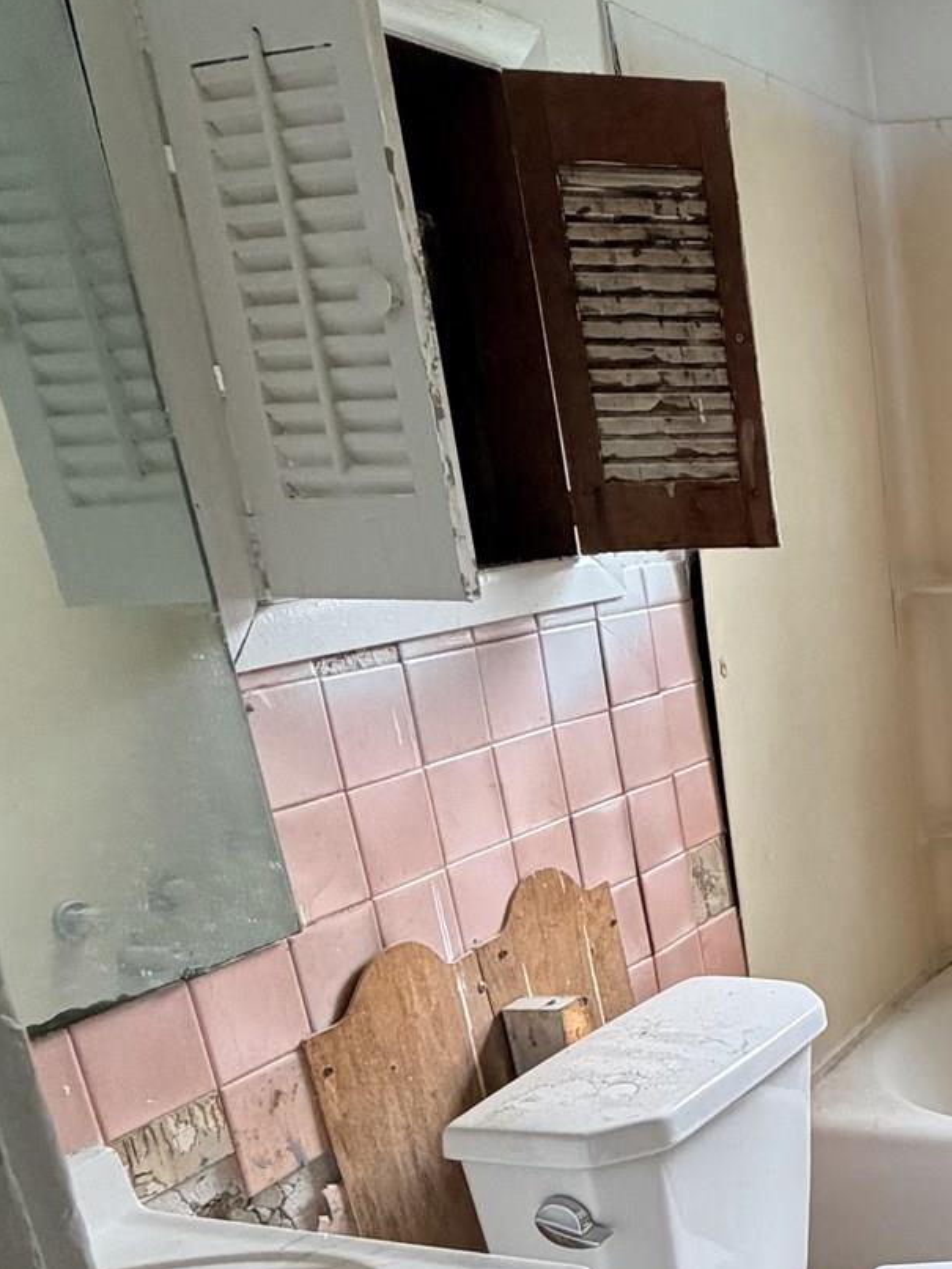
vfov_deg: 45.1
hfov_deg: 29.6
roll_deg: +0.5
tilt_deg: -19.3
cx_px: 1205
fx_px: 1466
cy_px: 964
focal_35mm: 40
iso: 320
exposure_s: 1/89
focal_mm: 2.22
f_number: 2.2
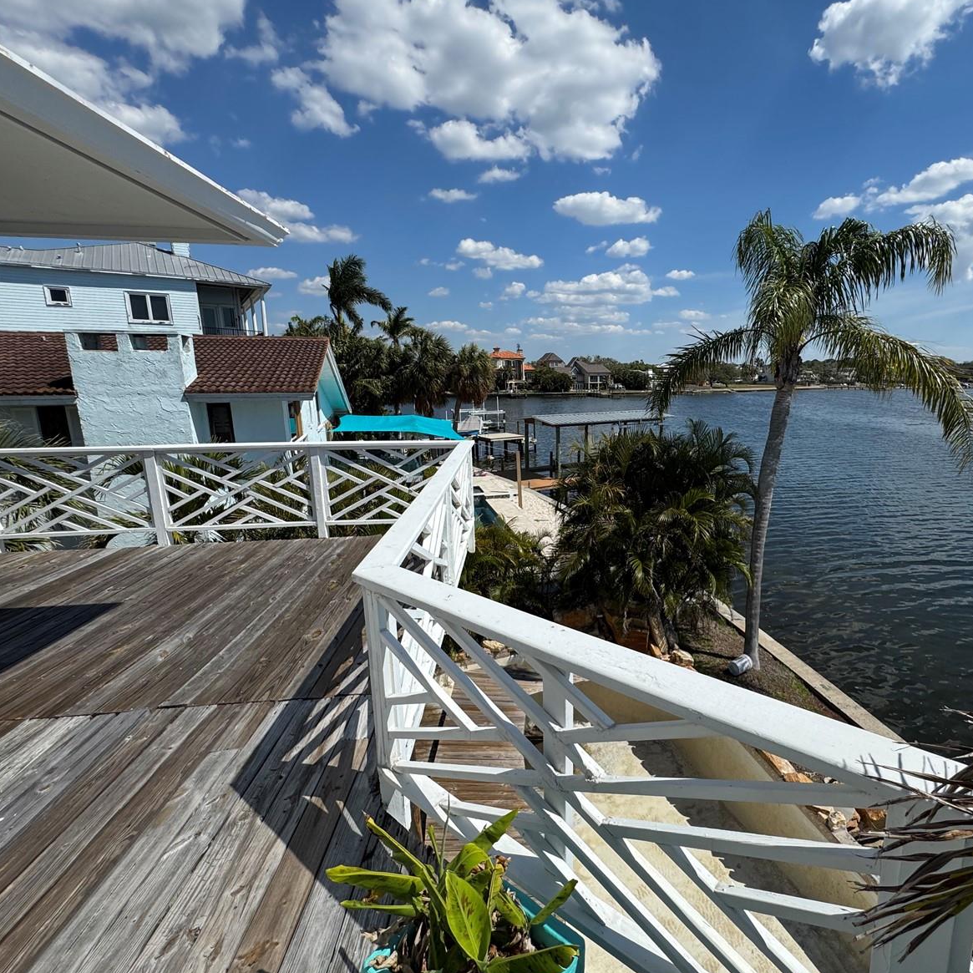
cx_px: 598
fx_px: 541
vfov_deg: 84.0
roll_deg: -0.4
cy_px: 481
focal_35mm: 17
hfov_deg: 82.6
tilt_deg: -11.5
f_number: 2.2
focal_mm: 2.22
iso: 50
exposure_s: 1/3106
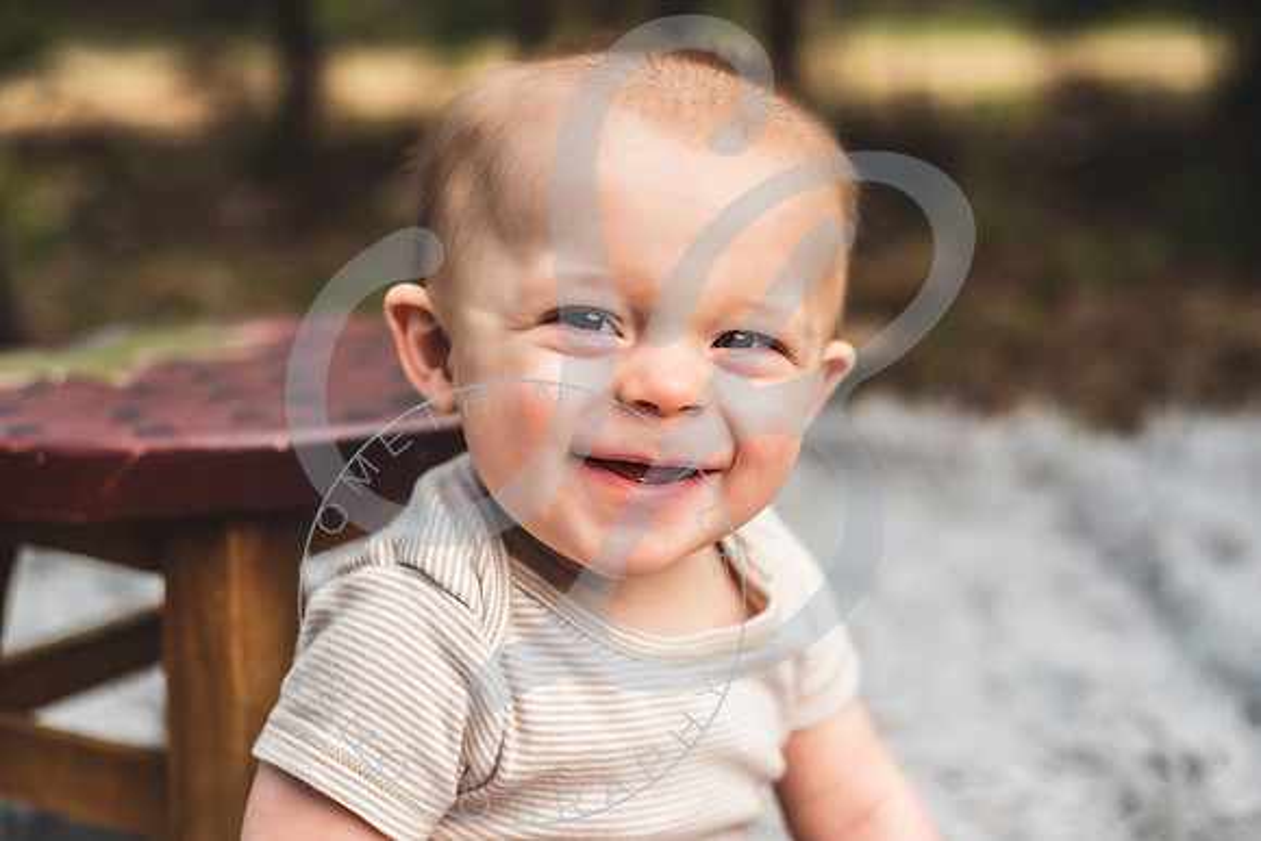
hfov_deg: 39.6
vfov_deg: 27.0
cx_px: 630
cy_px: 420
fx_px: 1752
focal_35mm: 50
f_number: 2.8
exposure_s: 1/1600
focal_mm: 50
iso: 100
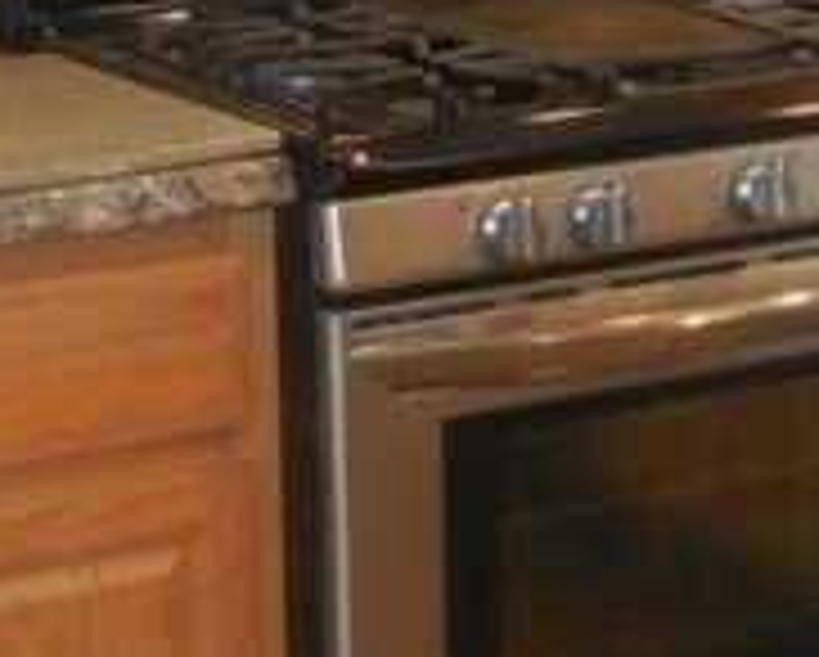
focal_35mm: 137
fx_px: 3324
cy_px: -9
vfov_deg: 11.2
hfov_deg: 13.8
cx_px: 891
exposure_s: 1/25
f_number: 3.3
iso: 320
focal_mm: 4.5
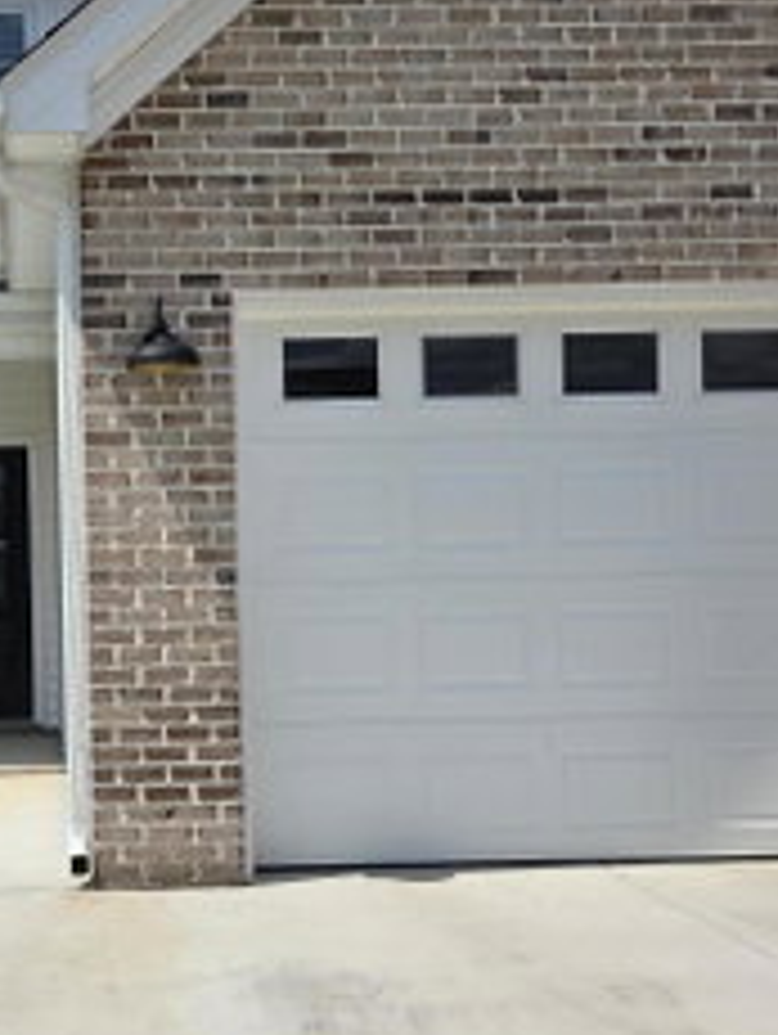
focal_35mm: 48
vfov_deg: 39.6
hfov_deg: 29.3
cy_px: 562
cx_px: 112
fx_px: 1436
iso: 64
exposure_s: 1/7891
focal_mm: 5.4
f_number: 1.8
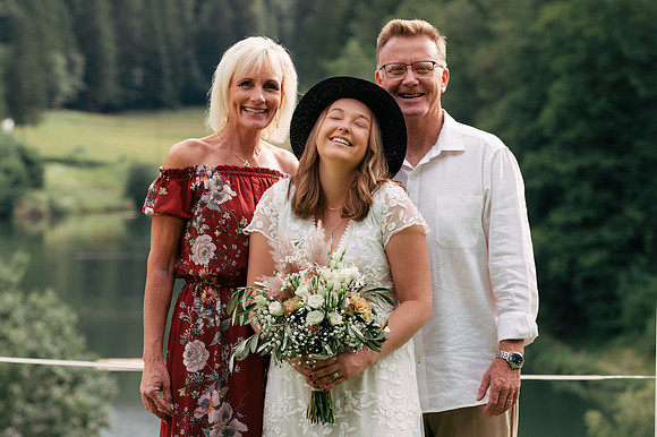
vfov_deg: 7.5
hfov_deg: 11.2
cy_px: 228
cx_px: 317
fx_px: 3355
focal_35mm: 184
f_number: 8
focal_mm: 160
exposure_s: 1/250
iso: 500
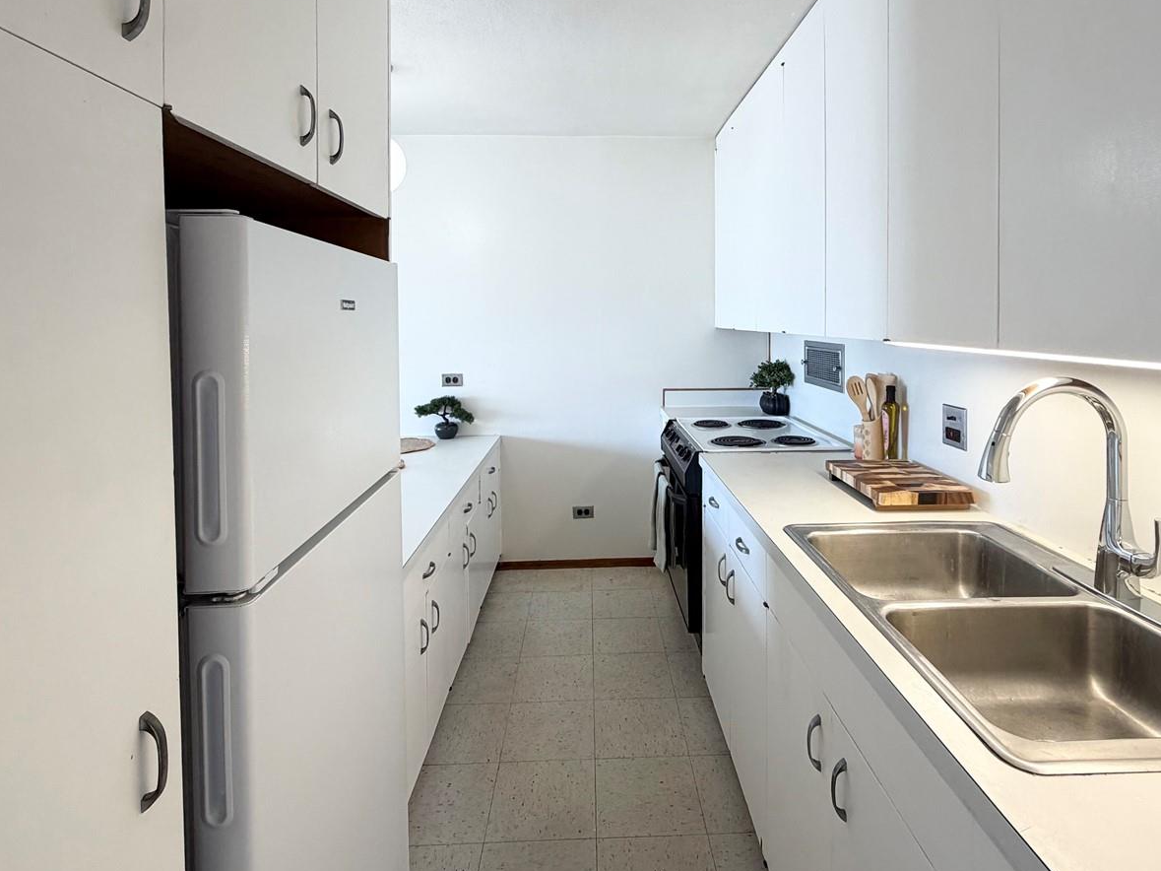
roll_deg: +0.0
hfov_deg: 84.6
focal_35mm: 19
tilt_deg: +0.5
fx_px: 637
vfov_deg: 67.6
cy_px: 324
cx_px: 612
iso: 160
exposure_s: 1/120
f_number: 2.2
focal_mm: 2.22
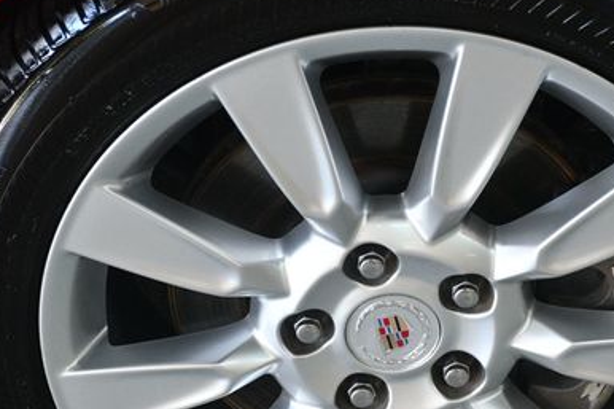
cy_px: 290
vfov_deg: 12.3
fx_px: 1892
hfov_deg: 18.4
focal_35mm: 111
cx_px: 371
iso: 1100
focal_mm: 45
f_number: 4.5
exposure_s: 1/125
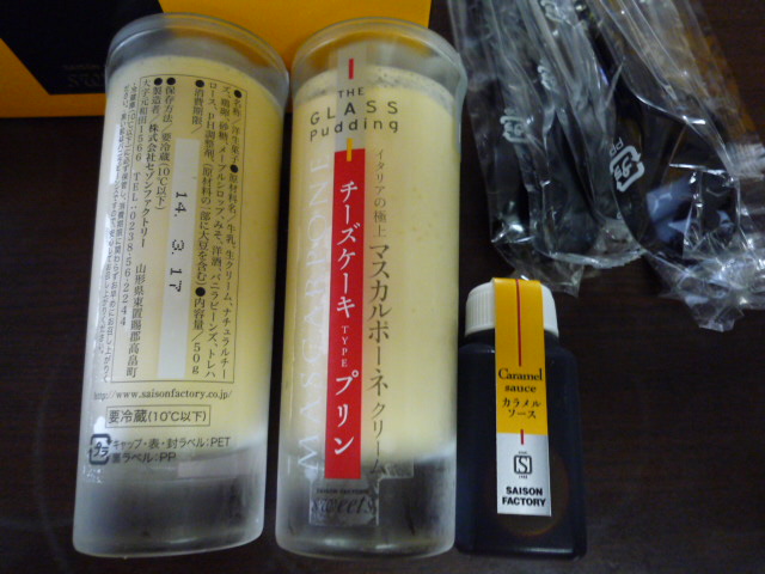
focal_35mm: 25
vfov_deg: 54.9
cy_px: 287
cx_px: 382
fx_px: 552
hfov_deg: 69.4
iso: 400
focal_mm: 4.4
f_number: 2.8
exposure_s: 1/13
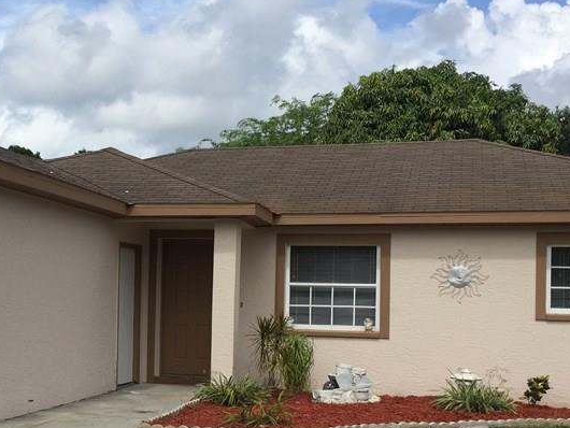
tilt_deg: +4.8
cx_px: 161
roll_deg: -2.1
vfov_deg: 26.0
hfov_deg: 33.8
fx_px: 923
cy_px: 280
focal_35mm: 56
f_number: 2.2
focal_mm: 4.15
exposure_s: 1/3300
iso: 32
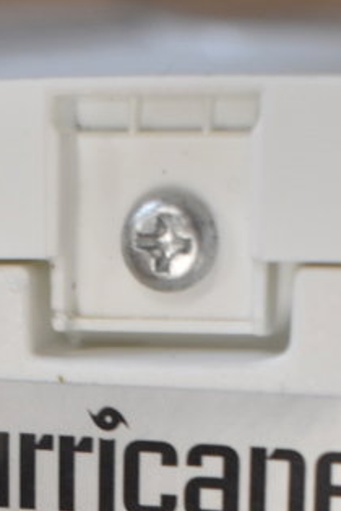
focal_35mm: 148
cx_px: 151
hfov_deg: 9.3
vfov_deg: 13.3
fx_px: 2103
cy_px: 713
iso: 1000
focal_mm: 34
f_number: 4.5
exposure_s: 1/50
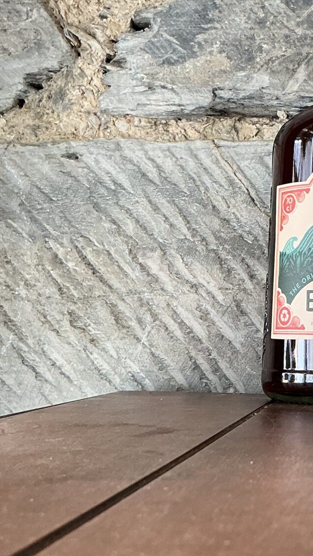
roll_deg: +1.0
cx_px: 375
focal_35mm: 72
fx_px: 1062
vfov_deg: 29.3
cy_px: 335
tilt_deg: +0.5
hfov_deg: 16.1
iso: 100
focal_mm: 3
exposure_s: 1/50
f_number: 1.8
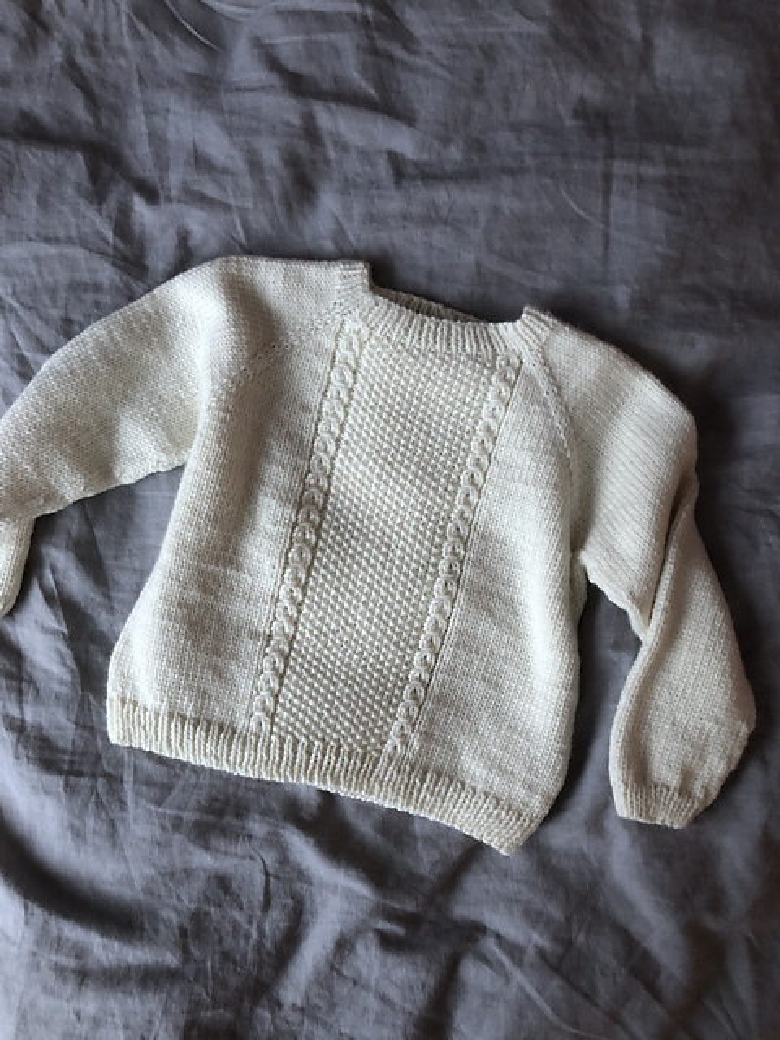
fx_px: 841
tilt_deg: -84.2
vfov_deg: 63.4
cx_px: 390
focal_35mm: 28
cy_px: 520
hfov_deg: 49.7
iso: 100
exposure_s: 1/7
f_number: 1.8
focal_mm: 4
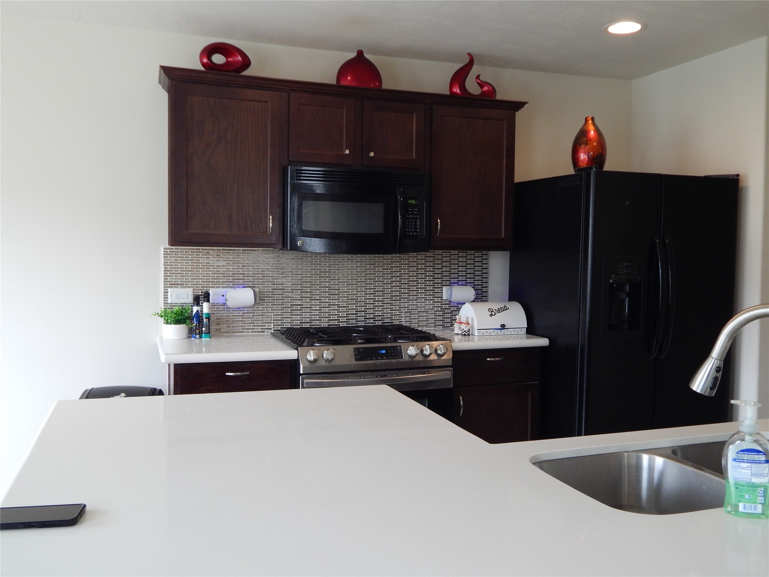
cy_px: 288
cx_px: 384
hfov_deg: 58.4
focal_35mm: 31
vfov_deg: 45.4
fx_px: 689
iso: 180
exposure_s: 1/30
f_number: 3.2
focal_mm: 5.6
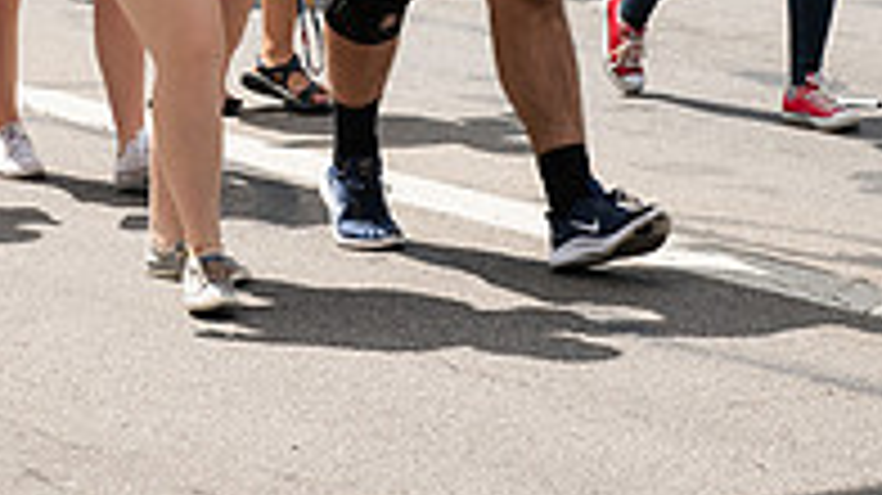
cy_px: -164
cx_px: 76
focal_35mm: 192
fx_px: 4488
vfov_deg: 6.3
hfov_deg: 11.2
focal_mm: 62
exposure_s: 1/800
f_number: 6.3
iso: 250
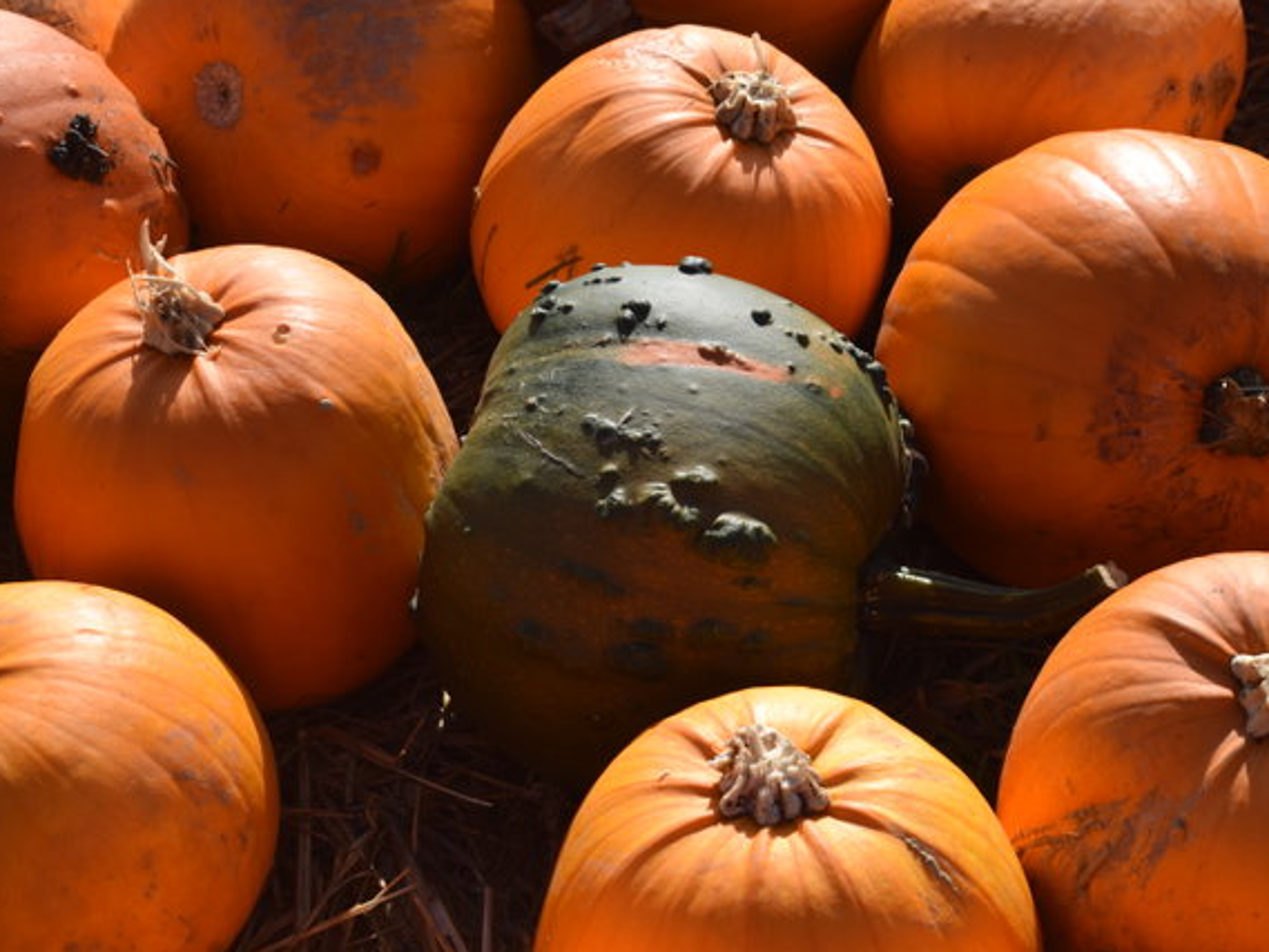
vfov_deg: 16.3
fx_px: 3320
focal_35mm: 91
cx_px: 714
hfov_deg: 21.6
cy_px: 478
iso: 200
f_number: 9
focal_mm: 55
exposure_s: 1/320
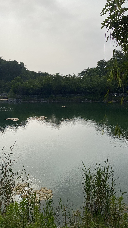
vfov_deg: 66.1
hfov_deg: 39.6
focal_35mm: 29
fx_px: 175
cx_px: 41
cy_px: 115
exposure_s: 1/9615
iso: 32
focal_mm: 4.25
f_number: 1.8
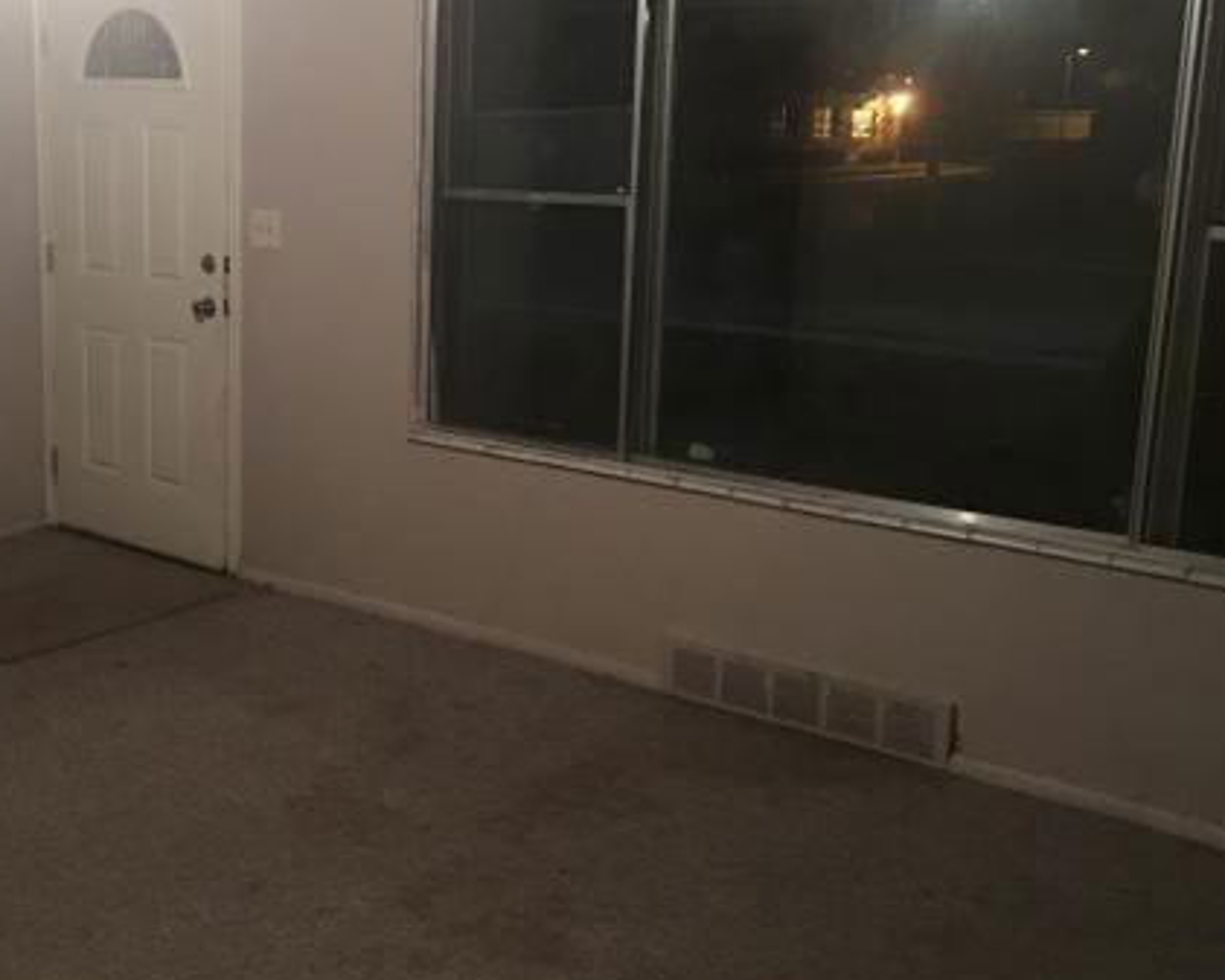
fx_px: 1559
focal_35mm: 43
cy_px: 462
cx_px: 431
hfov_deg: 42.4
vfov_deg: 34.9
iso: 80
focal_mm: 4.15
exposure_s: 1/4
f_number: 2.2
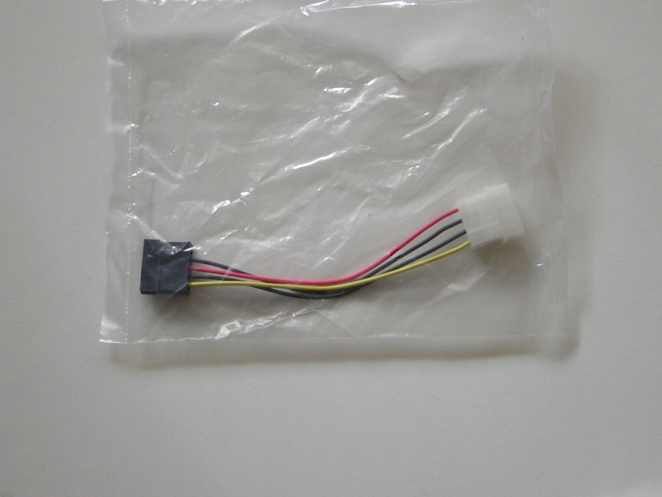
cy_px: 248
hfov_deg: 23.0
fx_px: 1626
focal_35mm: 85
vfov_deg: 17.4
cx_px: 331
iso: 50
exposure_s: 1/35.6
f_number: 4.1
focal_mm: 11.1
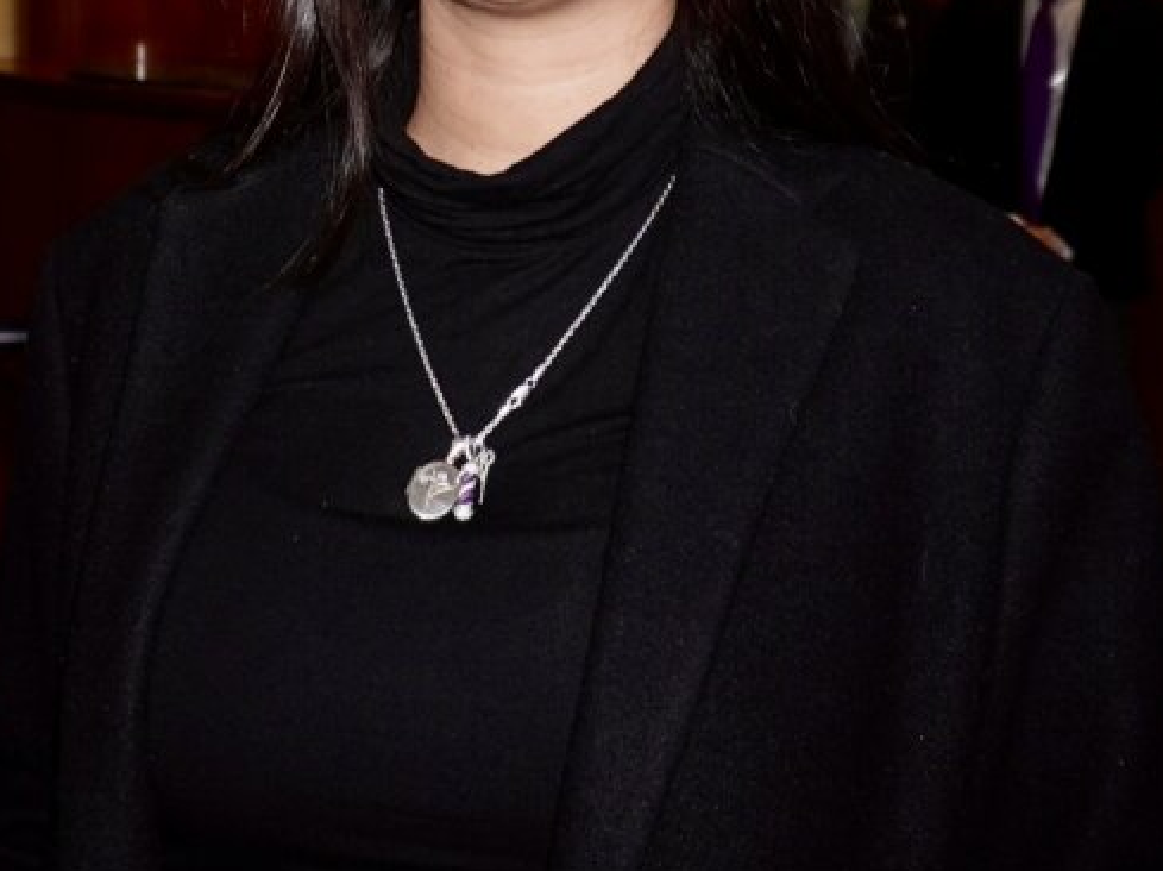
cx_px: 461
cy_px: 105
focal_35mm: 51
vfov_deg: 27.6
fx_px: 1712
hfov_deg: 37.4
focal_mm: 16
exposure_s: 1/60
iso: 400
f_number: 3.5
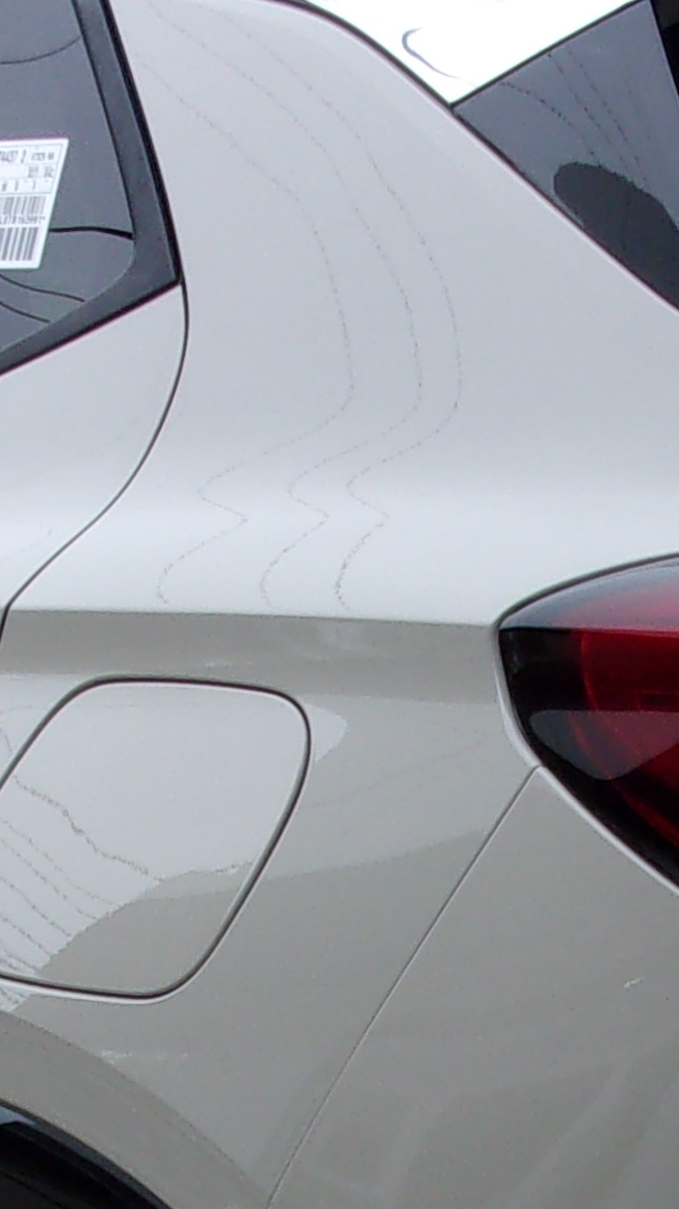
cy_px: 1335
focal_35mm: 121
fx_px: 3876
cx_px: 679
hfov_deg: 9.9
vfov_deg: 17.1
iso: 80
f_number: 3.9
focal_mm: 5.1
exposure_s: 1/280
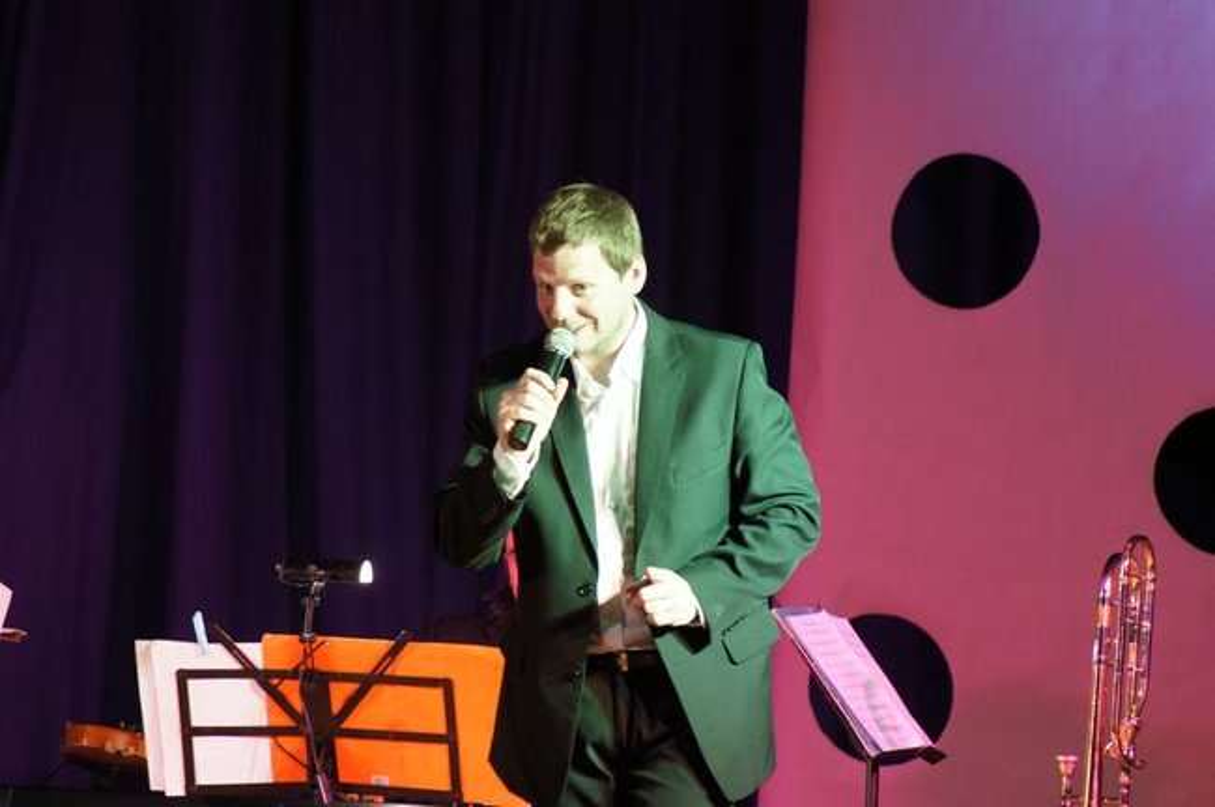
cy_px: 404
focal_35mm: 420
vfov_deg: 3.3
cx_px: 608
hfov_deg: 4.9
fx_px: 14160
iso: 1600
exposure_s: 1/30
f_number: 5.6
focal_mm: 280
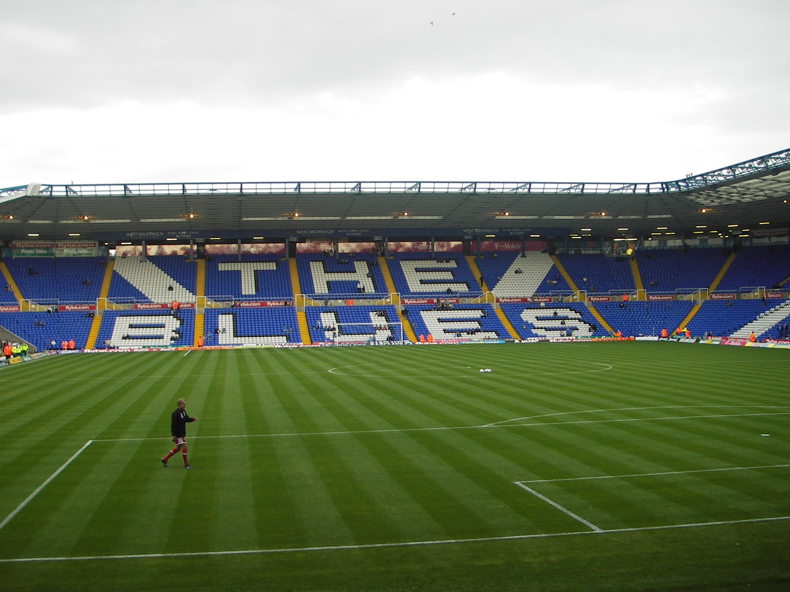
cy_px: 329
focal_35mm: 44
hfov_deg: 42.9
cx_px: 363
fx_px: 1004
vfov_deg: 32.8
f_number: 3.3
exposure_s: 1/60
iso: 50
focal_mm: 6.3
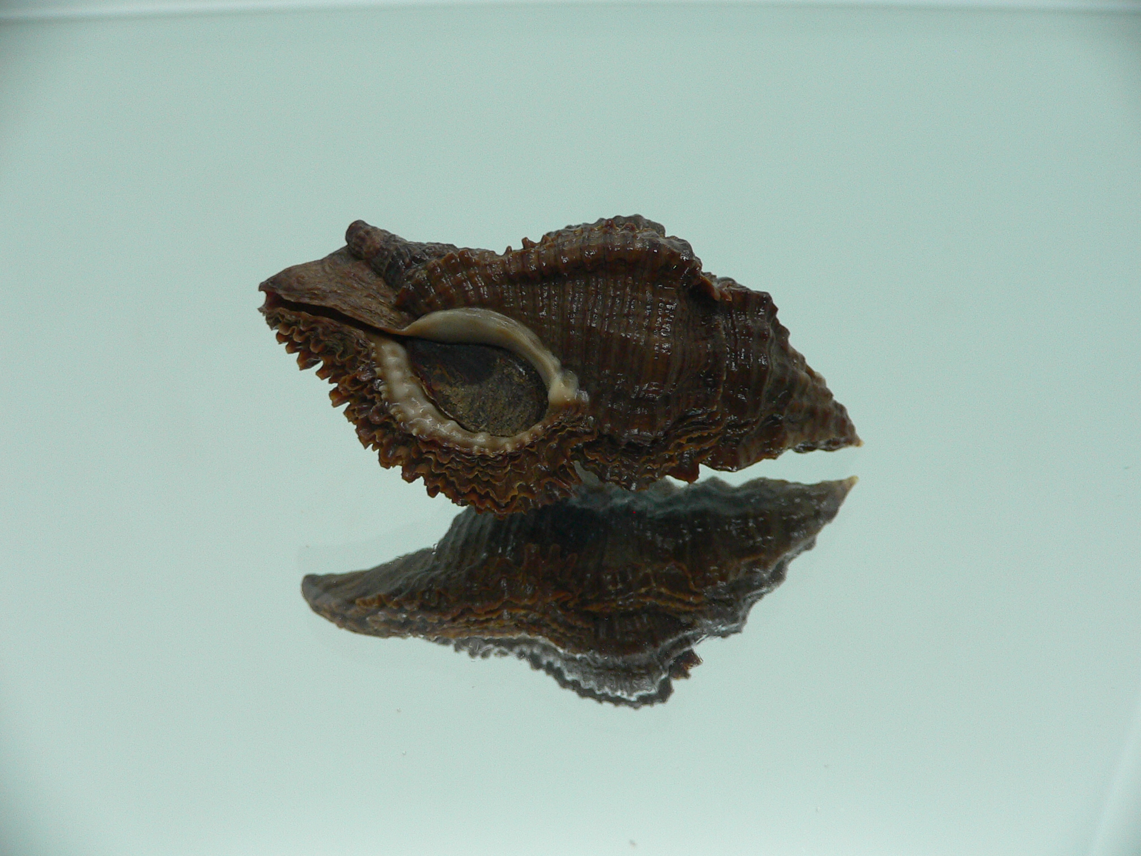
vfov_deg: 40.7
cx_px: 570
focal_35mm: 35
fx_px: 1154
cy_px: 428
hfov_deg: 52.6
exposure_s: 1/60
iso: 100
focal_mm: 4.6
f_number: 2.8
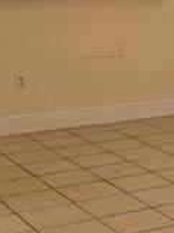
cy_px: 47
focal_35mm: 112
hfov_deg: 12.6
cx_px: 257
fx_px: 753
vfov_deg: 17.5
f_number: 1.7
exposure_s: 1/120
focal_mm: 6.3
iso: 160
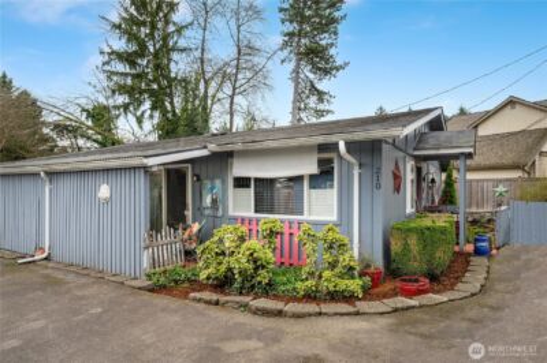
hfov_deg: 79.9
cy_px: 182
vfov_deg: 58.3
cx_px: 274
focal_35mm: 22
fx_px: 326
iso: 200
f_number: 10
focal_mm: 21.5
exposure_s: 1/30
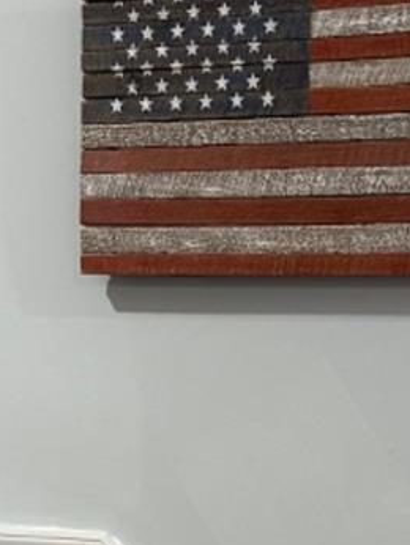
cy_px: 652
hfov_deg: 14.2
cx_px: 203
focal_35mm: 104
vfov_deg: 18.0
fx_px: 1640
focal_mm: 6.86
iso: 160
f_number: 1.78
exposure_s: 1/60
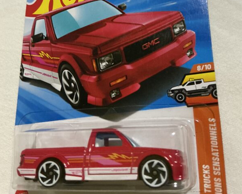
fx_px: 272
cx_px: 121
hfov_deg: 47.9
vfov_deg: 38.4
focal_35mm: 38
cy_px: 53
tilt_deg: -62.3
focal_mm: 3
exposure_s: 1/30
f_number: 1.8
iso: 400
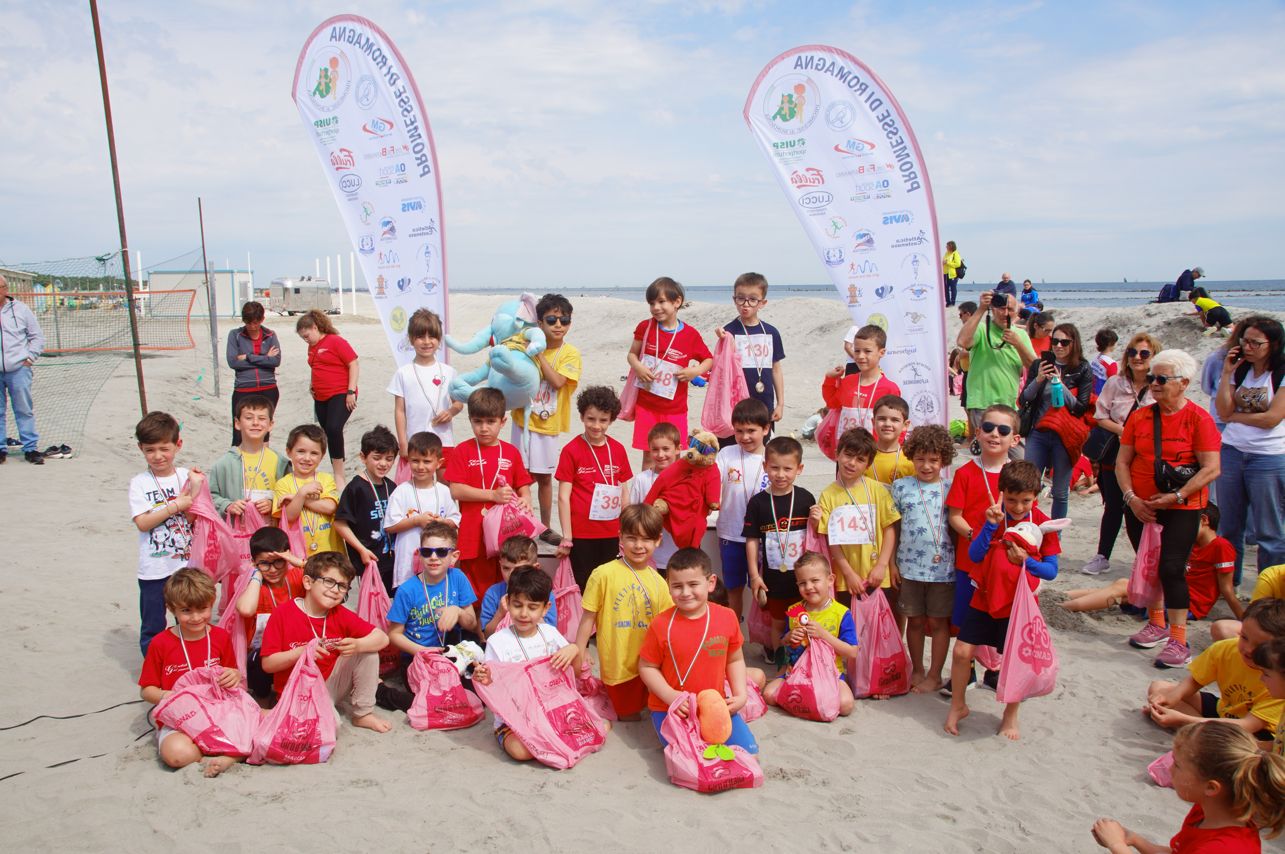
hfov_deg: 57.3
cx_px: 642
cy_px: 427
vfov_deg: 39.9
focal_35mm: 33
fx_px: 1177
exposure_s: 1/125
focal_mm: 22
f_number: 10
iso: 100
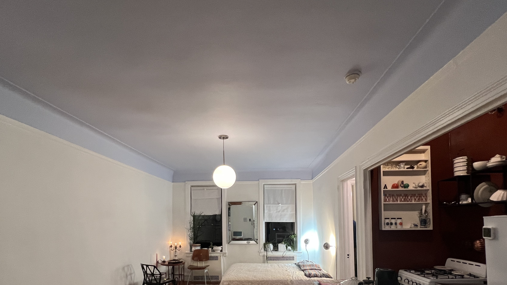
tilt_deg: +2.3
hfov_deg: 95.9
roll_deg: +0.5
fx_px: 229
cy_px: 213
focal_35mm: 17
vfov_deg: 60.5
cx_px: 248
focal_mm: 1.57
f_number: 1.8
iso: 250
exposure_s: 1/60
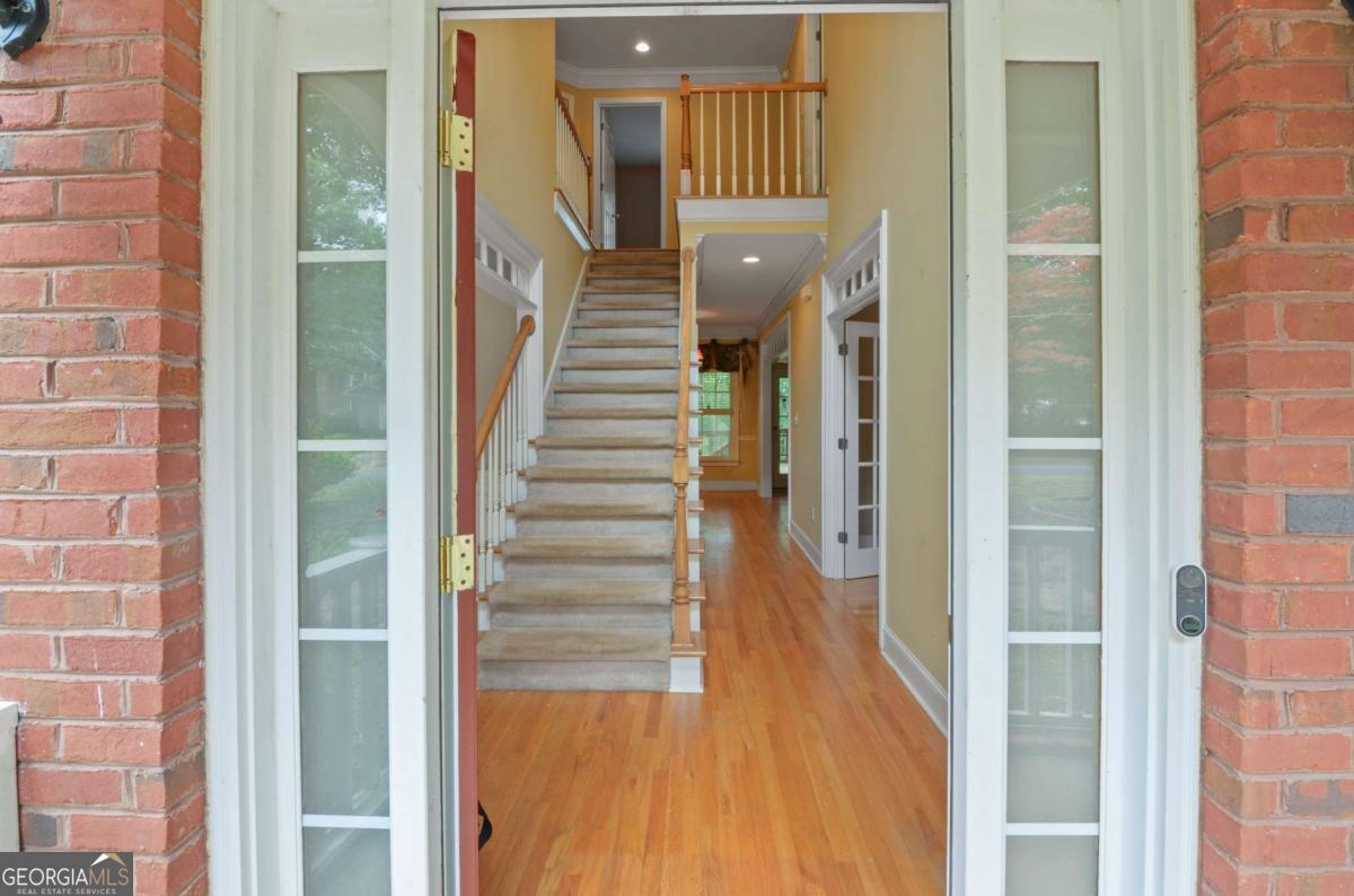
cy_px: 448
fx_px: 619
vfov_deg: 71.8
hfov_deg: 95.1
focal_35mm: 16
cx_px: 677
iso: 200
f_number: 13
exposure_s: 1/3
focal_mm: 11
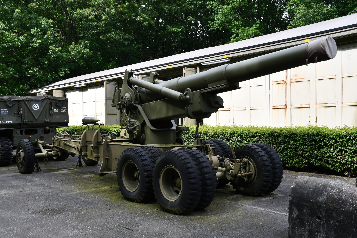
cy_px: 119
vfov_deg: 34.2
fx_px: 387
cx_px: 178
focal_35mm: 39
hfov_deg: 49.6
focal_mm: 26
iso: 125
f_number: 7.1
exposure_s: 1/200
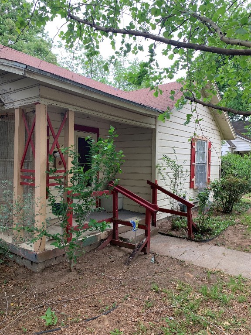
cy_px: 168
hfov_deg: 53.1
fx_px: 251
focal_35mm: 26
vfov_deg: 67.3
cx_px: 126
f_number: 1.8
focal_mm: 4.25
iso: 25
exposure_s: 1/122
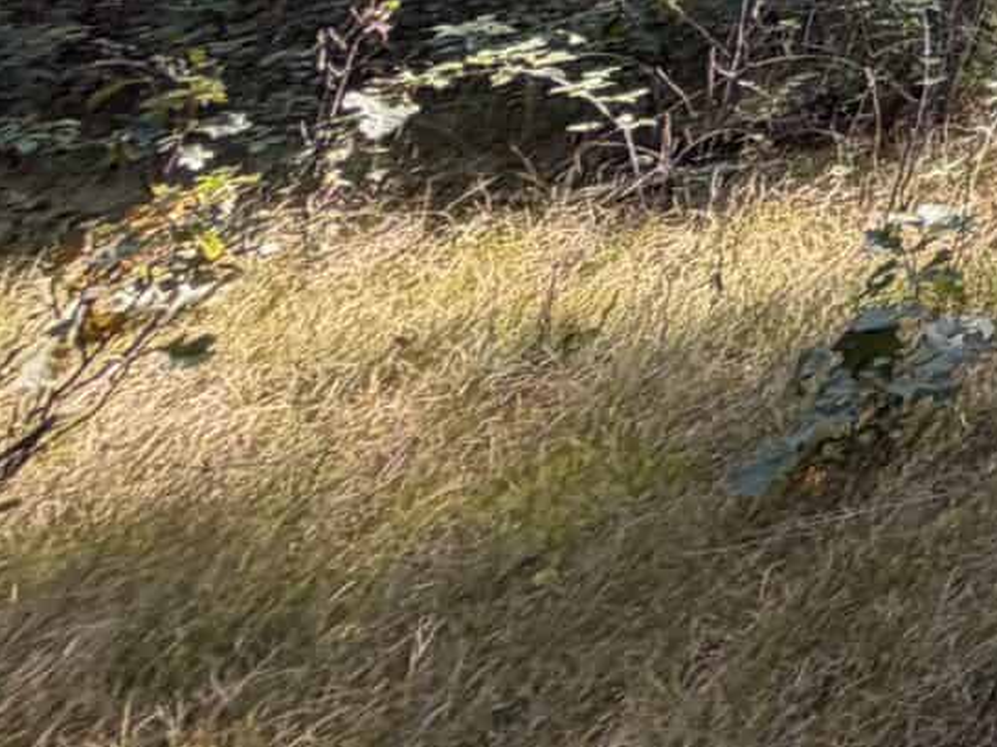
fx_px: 1900
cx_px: 2343
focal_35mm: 66
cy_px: -943
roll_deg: -1.7
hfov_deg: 15.6
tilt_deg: +13.1
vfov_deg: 15.3
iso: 40
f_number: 2.2
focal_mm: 2.22
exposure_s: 1/171
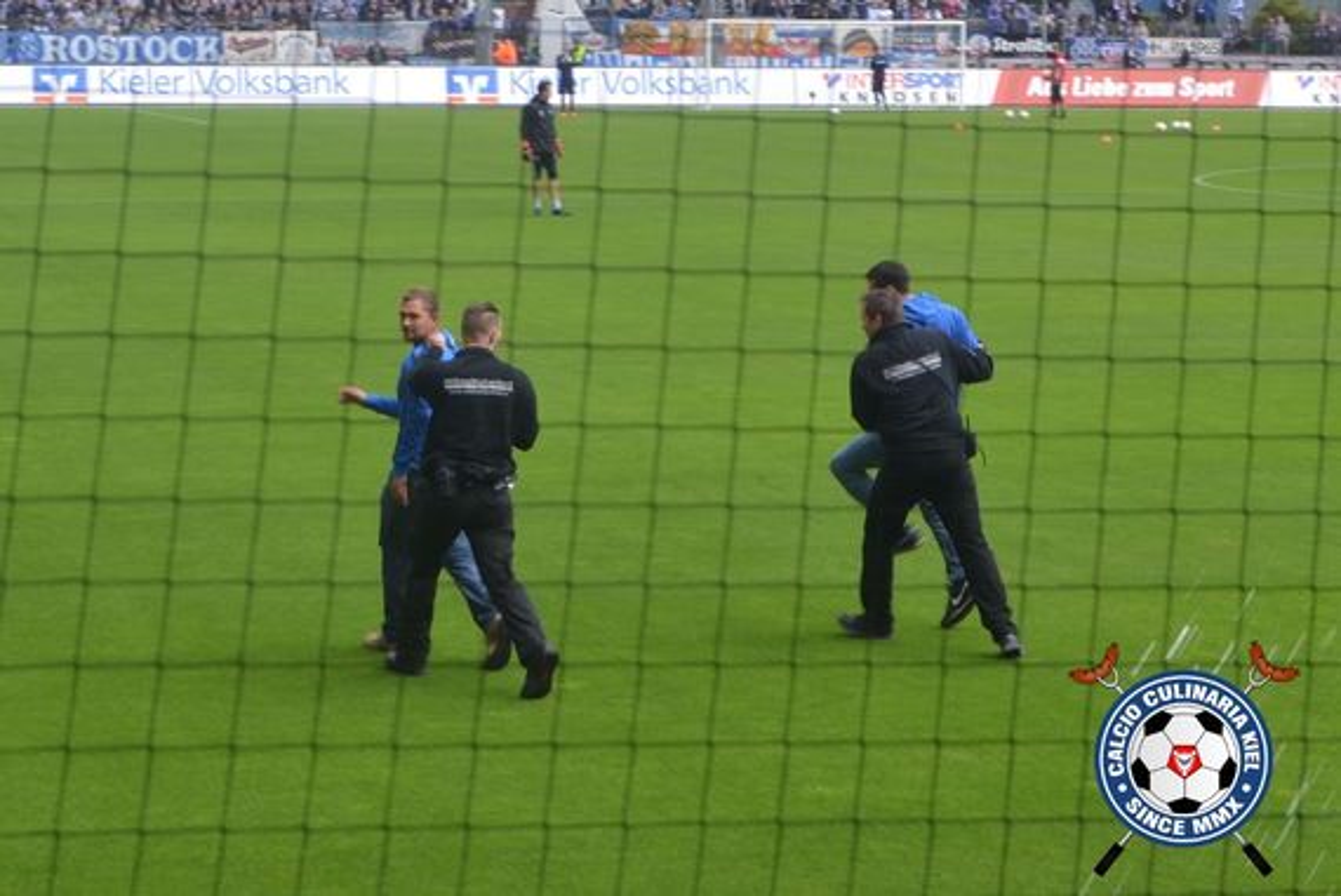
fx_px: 2237
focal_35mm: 60
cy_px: 448
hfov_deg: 33.4
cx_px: 670
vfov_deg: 22.7
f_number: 8
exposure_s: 1/60
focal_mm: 40
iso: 220
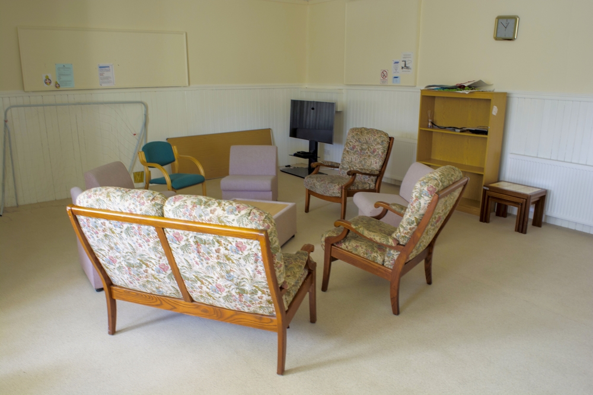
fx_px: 445
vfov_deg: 47.9
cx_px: 296
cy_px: 198
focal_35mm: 27
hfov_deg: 67.4
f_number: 11
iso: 200
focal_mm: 18
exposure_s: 1/2.5
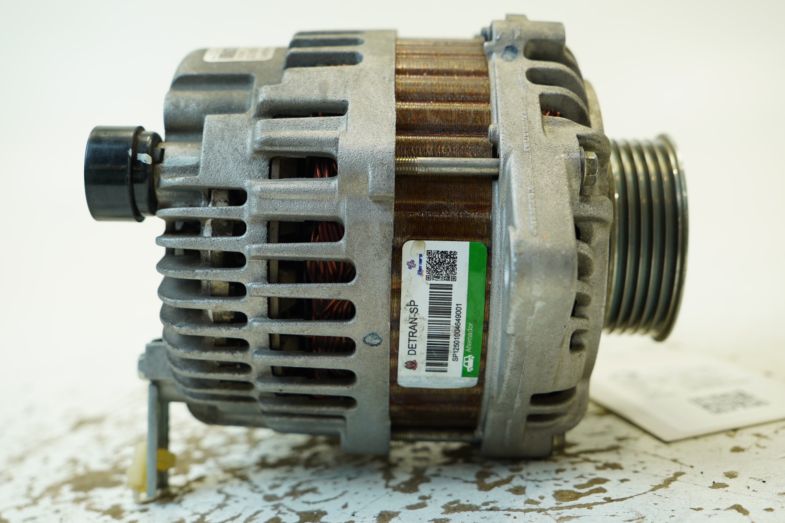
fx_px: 1068
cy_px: 262
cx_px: 392
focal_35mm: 49
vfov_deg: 27.5
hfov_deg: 40.3
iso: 160
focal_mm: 33
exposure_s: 1/60
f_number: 4
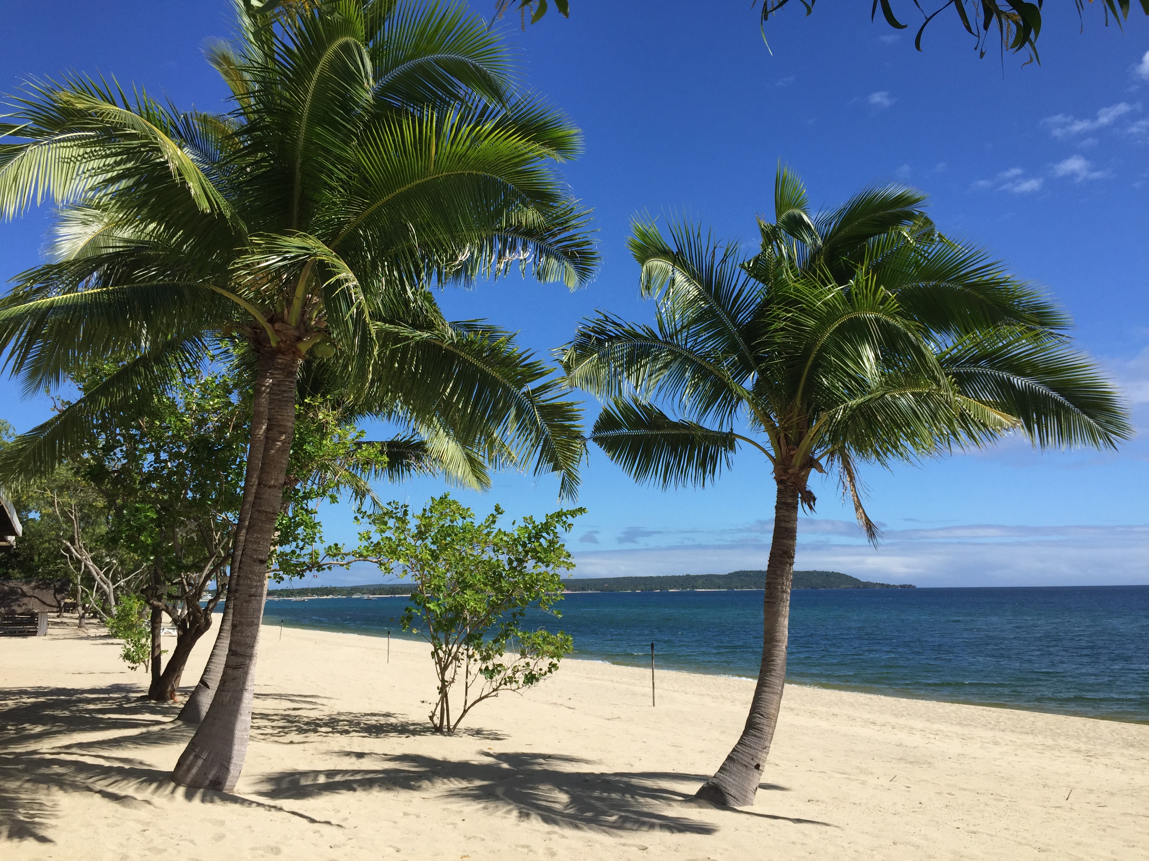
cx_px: 574
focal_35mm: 29
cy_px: 430
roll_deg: -0.4
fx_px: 963
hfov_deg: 61.7
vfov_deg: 48.2
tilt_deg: +9.3
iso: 32
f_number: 2.2
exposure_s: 1/2475
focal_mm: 4.15
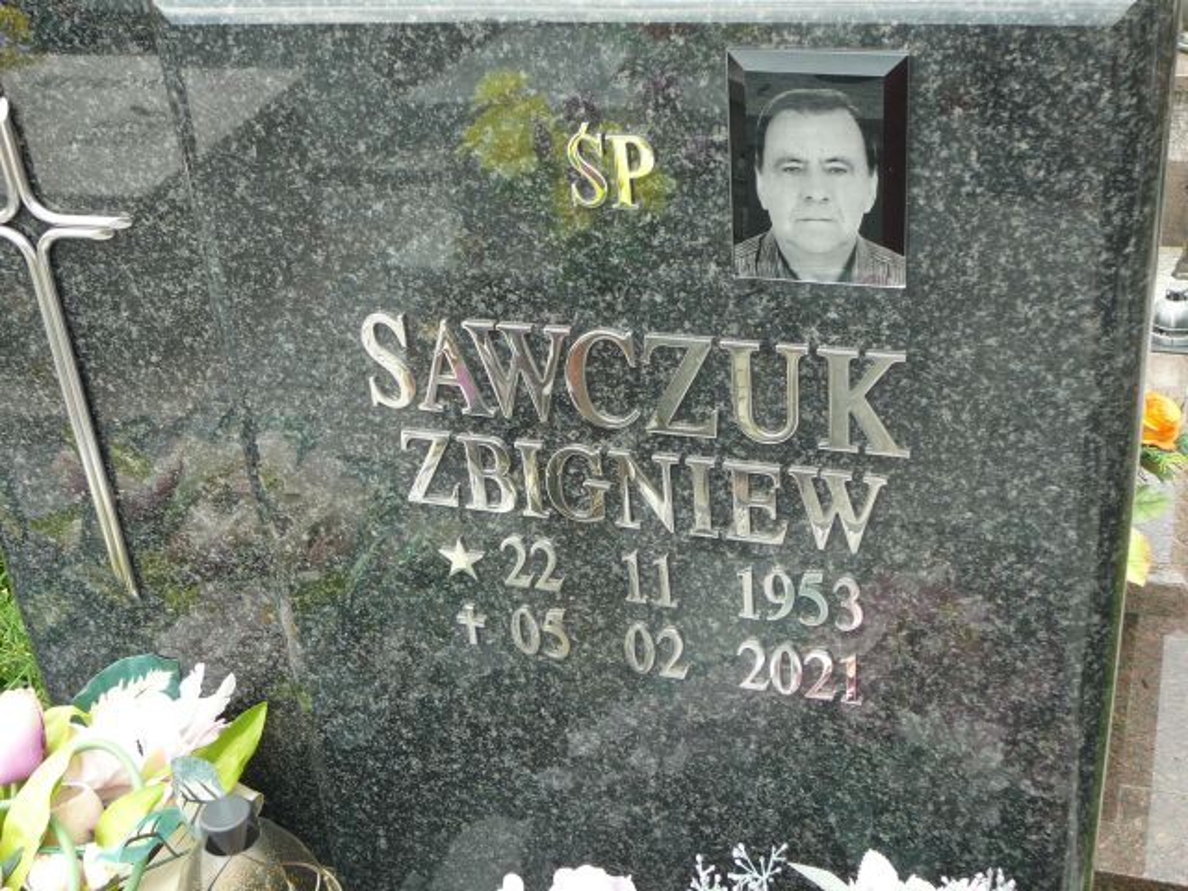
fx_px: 1544
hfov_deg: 42.1
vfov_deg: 32.2
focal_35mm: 45
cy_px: 446
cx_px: 594
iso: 80
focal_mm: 6.7
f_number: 3.2
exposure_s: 1/125
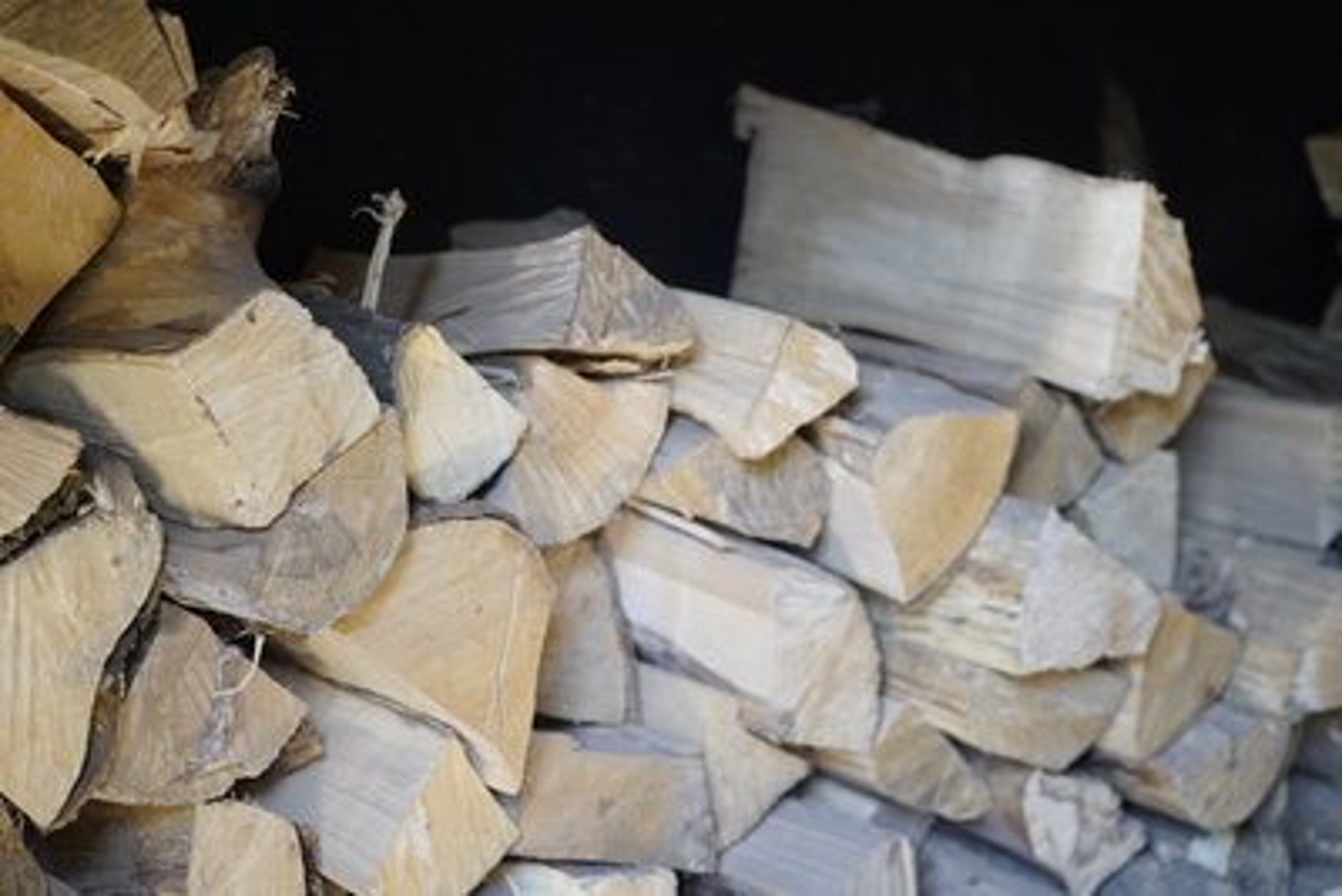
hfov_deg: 33.4
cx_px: 671
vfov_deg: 22.6
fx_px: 2237
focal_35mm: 60
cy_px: 448
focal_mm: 60
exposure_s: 1/160
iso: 1600
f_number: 4
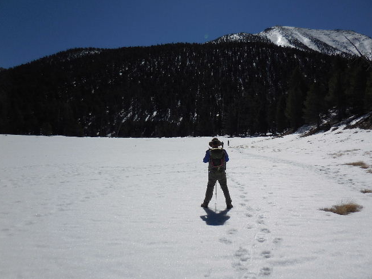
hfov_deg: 59.8
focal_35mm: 30
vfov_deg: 46.7
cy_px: 120
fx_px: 323
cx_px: 208
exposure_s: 1/2000
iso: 125
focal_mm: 4.5
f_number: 6.6
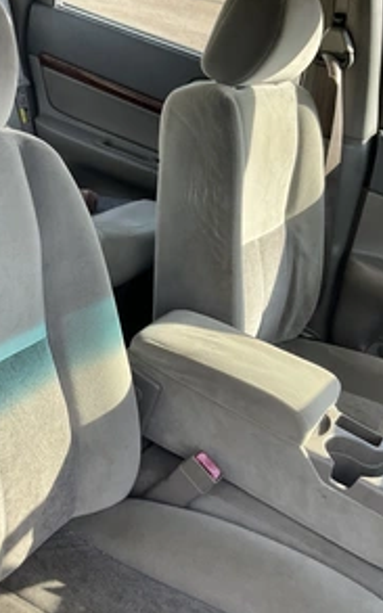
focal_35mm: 42
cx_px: 52
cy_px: 310
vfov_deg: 47.2
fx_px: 702
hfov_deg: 29.5
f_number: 1.8
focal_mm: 3
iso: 20
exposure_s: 1/195
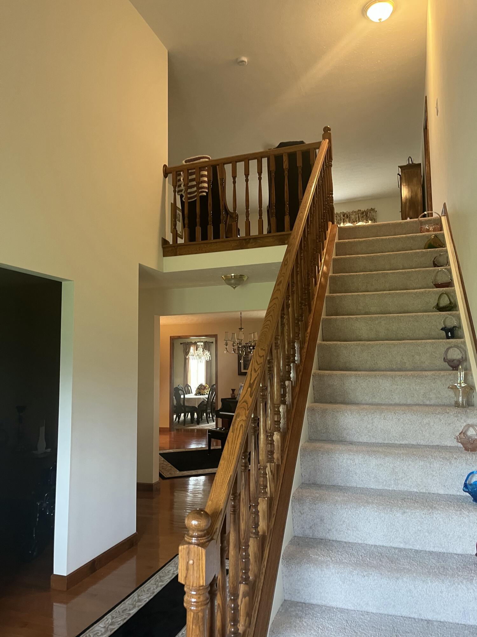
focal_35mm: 26
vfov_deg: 67.3
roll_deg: -0.1
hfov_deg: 53.1
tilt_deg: +8.5
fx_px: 478
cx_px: 238
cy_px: 318
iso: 320
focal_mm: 5.1
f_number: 1.6
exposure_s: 1/60
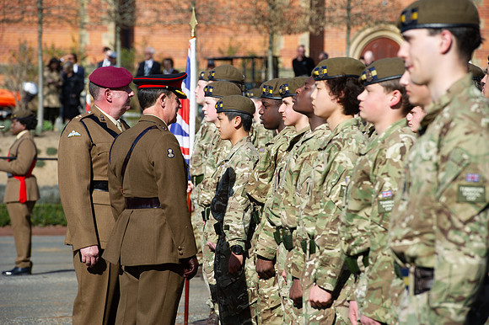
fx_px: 2715
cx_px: 244
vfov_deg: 6.9
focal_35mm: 200
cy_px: 162
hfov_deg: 10.3
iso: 250
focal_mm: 200
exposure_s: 1/400
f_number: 8
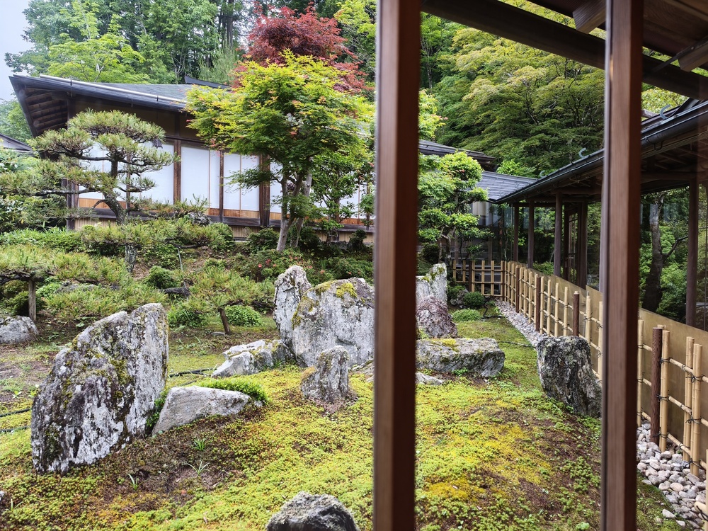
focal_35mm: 23
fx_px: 470
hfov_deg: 73.9
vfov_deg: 58.9
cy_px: 266
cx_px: 354
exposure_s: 1/120
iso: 250
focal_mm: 6.45
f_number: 1.62
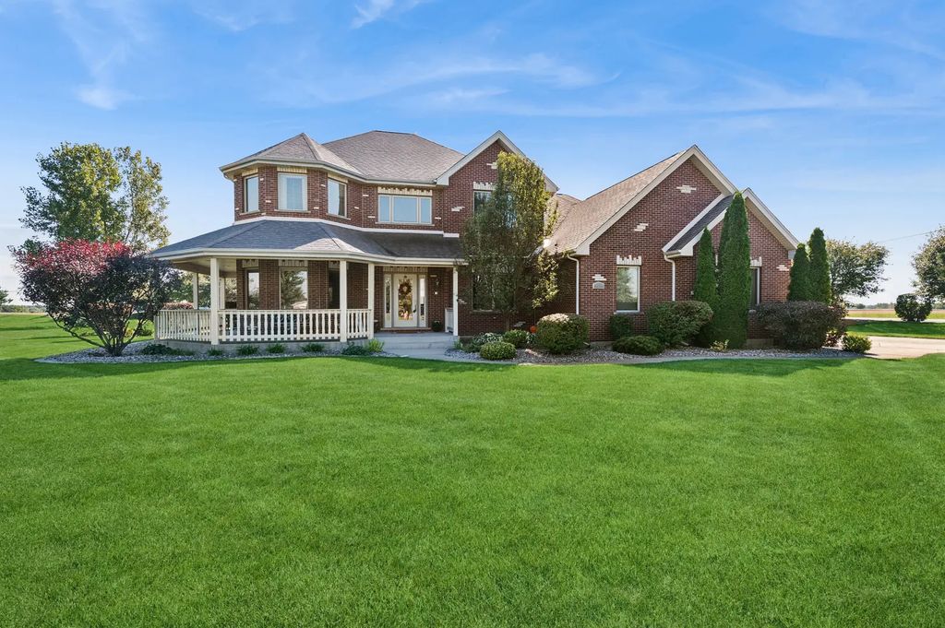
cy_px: 314
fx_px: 446
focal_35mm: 17
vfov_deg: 70.3
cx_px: 472
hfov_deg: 93.3
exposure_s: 1/80
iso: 400
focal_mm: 17
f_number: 11
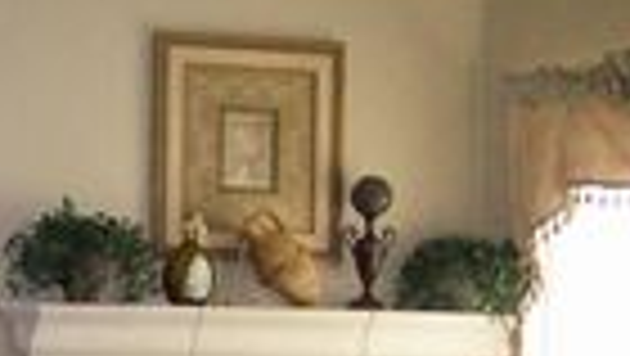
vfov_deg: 11.1
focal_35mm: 106
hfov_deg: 19.4
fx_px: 1772
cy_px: 500
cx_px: -45
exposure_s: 1/128
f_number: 2.8
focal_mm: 6.2
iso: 400
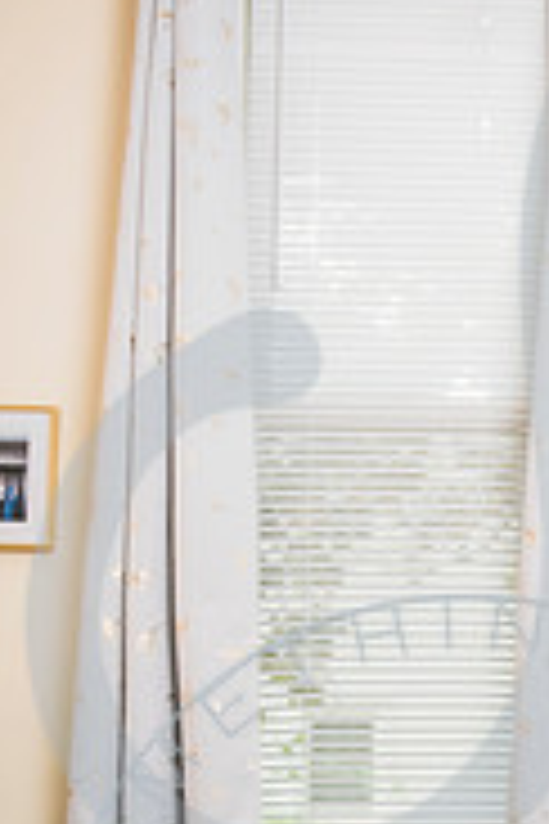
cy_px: 671
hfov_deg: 18.6
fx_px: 1578
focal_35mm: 69
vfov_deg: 28.6
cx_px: 670
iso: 640
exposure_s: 1/160
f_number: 2.8
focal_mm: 28
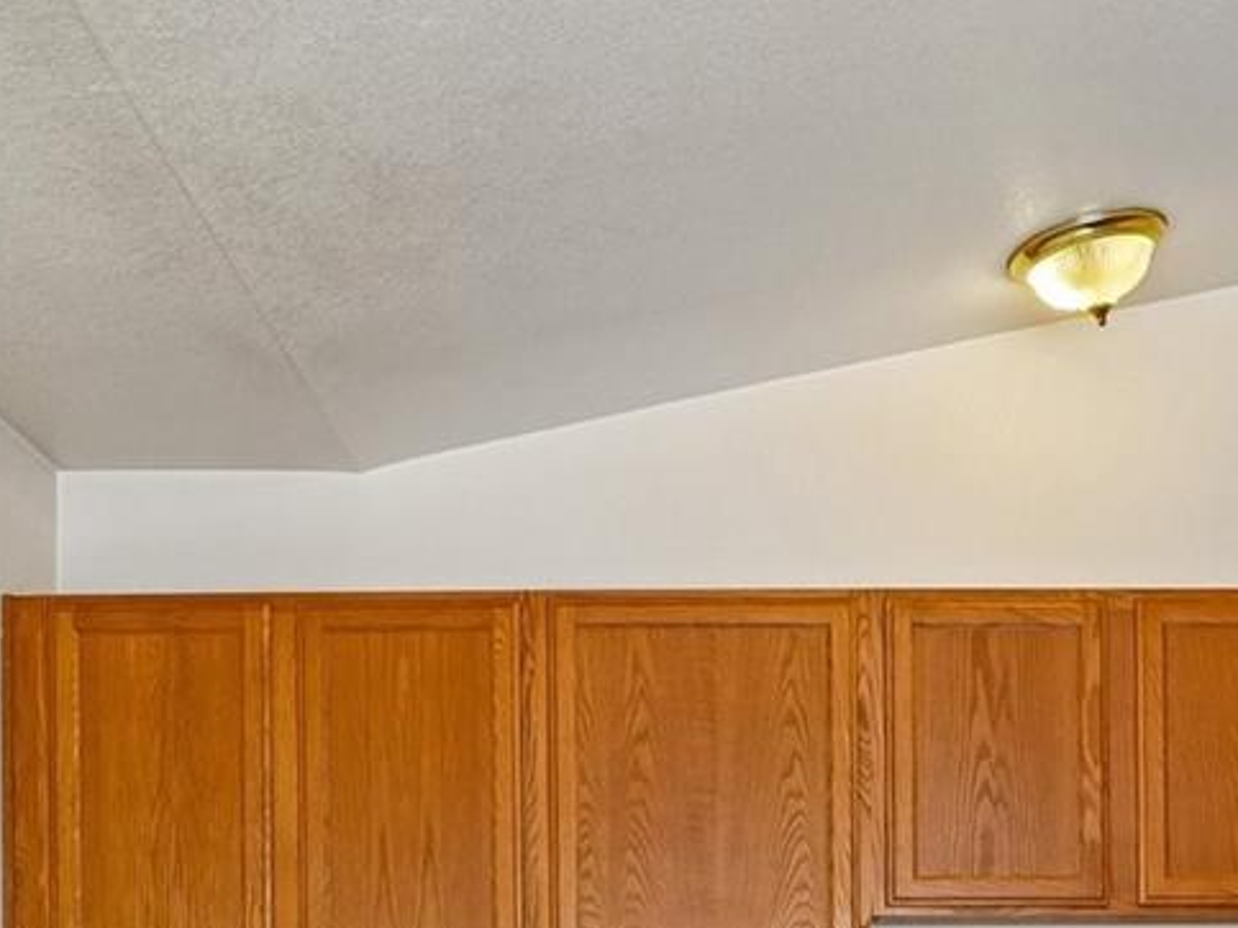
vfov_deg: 25.2
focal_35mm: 53
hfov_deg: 36.4
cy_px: 1082
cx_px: 707
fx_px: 1880
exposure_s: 1/30
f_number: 8
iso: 400
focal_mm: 11
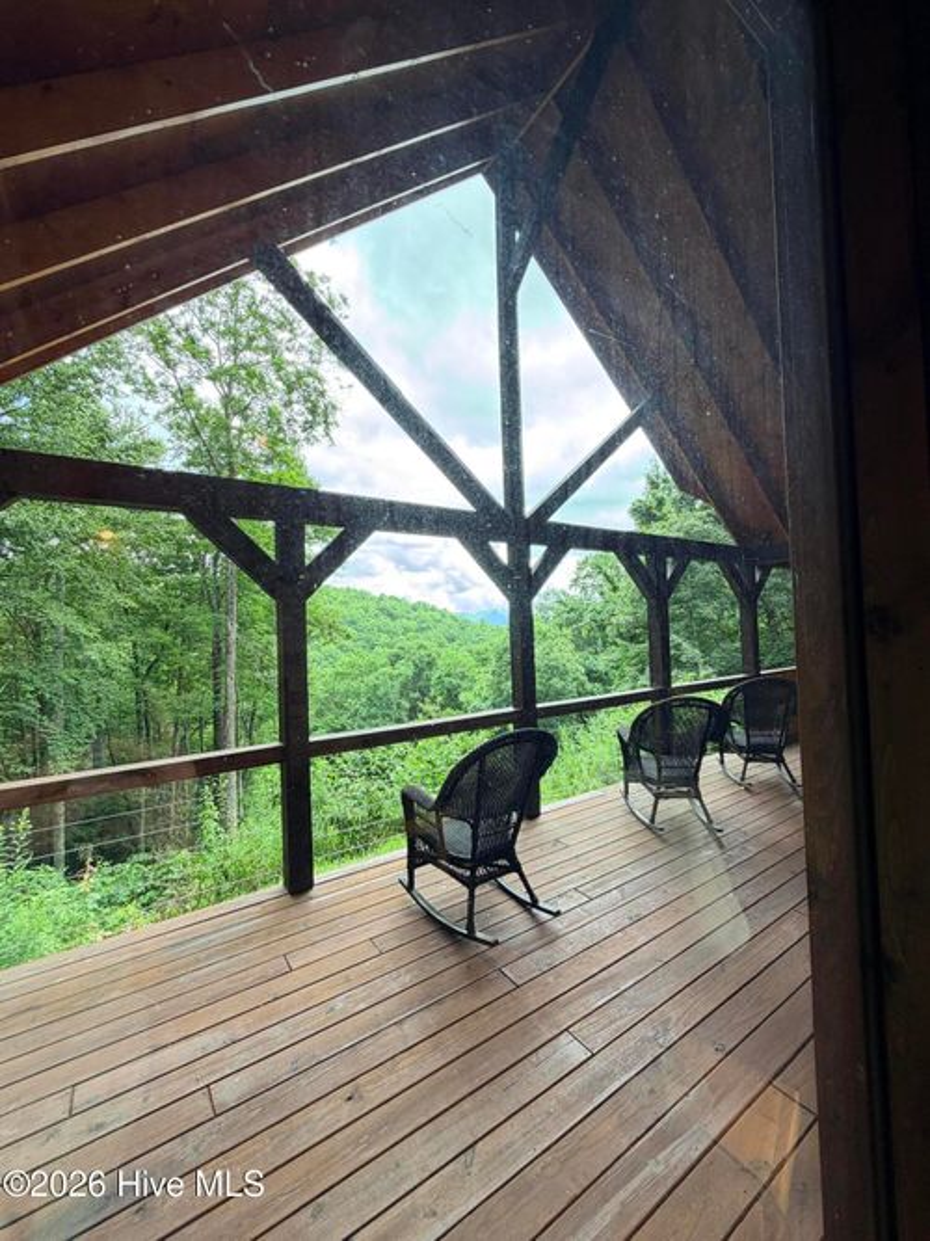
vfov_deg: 102.1
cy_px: 620
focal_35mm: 14
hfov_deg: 85.7
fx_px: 502
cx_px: 465
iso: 40
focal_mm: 2.22
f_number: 2.2
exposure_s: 1/146
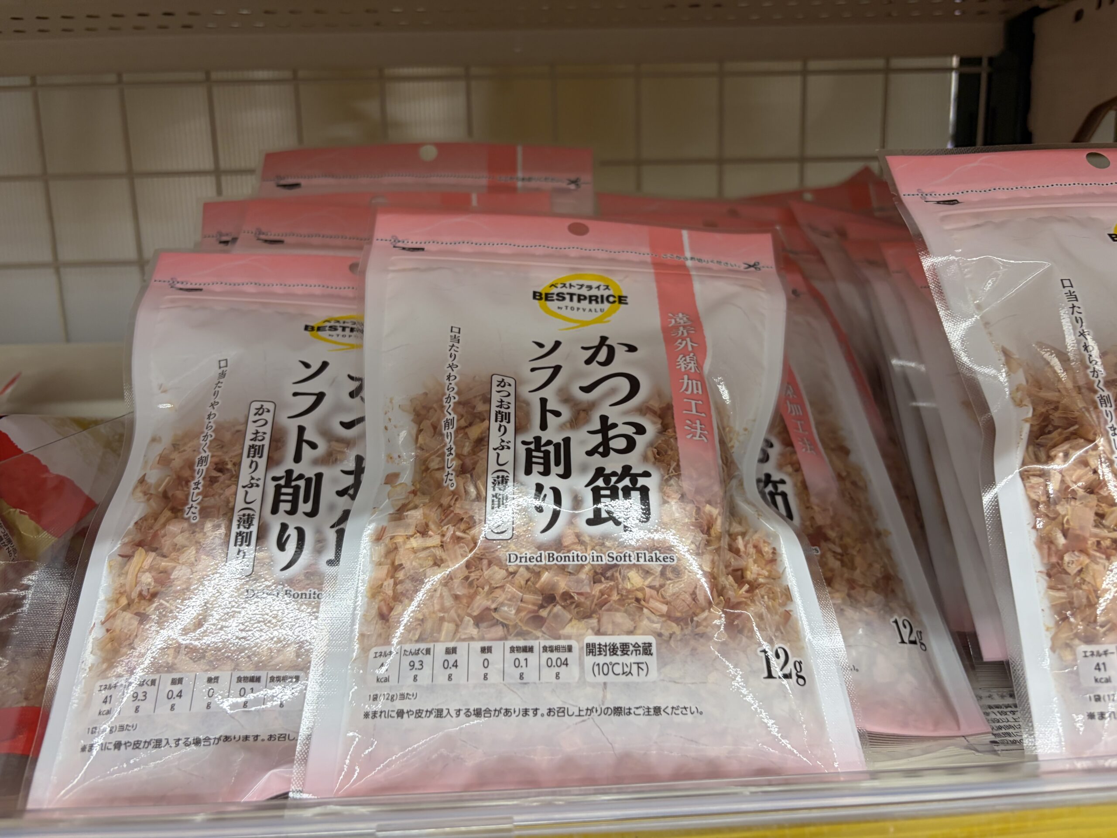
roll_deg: +3.5
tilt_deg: -10.9
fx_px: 839
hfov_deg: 67.3
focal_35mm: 26
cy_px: 419
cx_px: 558
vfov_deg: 53.1
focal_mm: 5.96
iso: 80
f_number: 1.6
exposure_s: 1/100
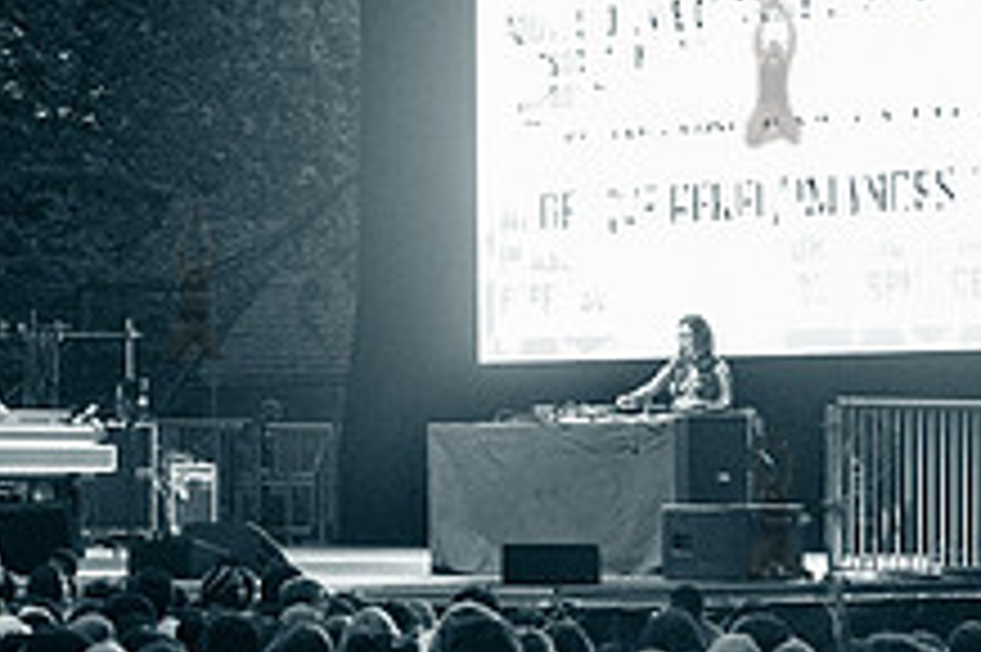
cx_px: 189
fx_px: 4520
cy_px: 283
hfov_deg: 12.3
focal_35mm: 166
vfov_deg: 8.3
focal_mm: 61
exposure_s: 1/400
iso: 8000
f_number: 4
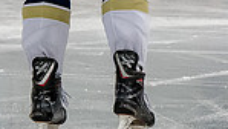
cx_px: 59
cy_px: -175
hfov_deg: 1.6
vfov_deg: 0.9
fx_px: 8311
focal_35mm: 1374
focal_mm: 180
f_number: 3.5
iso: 2000
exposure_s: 1/800
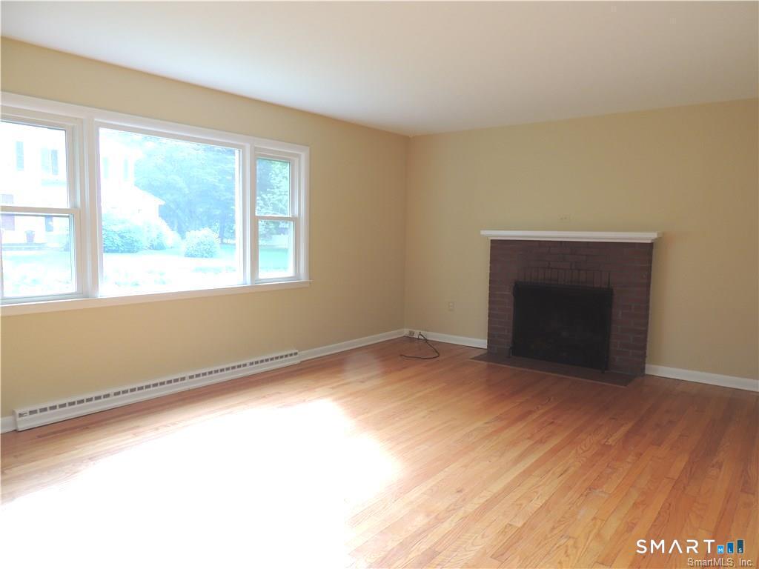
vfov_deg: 56.8
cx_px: 380
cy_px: 284
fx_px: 526
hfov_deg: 71.6
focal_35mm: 24
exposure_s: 1/30
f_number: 3
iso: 125
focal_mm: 4.3
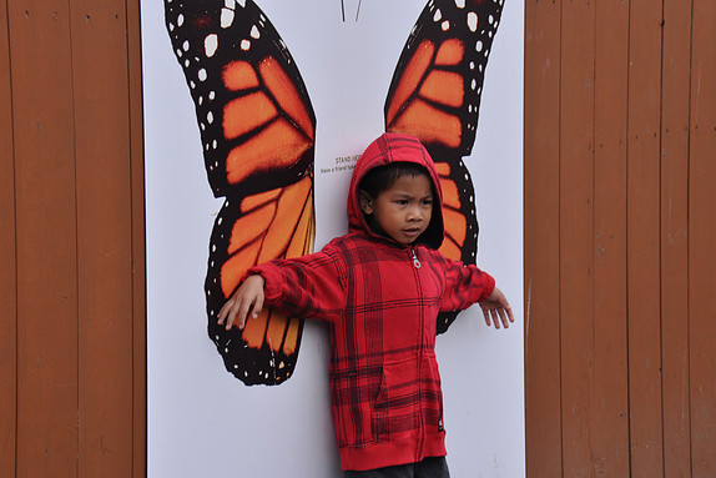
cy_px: 239
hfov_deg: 17.3
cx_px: 359
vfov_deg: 11.6
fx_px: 2347
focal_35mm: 118
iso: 320
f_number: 7.1
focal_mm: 78
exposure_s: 1/800
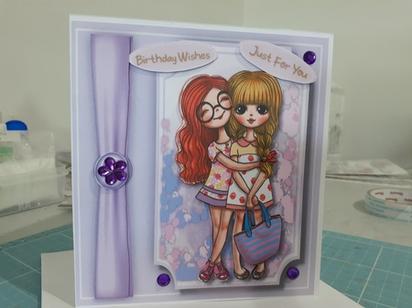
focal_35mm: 27
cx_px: 206
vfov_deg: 51.3
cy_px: 154
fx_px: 321
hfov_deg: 65.4
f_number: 1.9
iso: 200
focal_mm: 3.6
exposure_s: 1/50
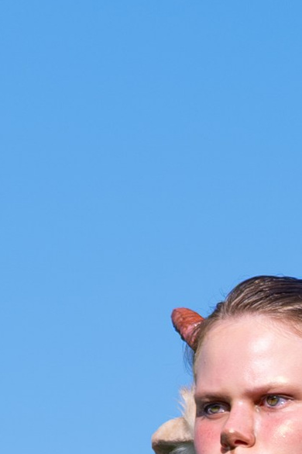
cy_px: 611
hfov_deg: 2.5
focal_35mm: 545
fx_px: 6857
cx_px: 561
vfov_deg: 3.8
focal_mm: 55
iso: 160
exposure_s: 1/1600
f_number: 4
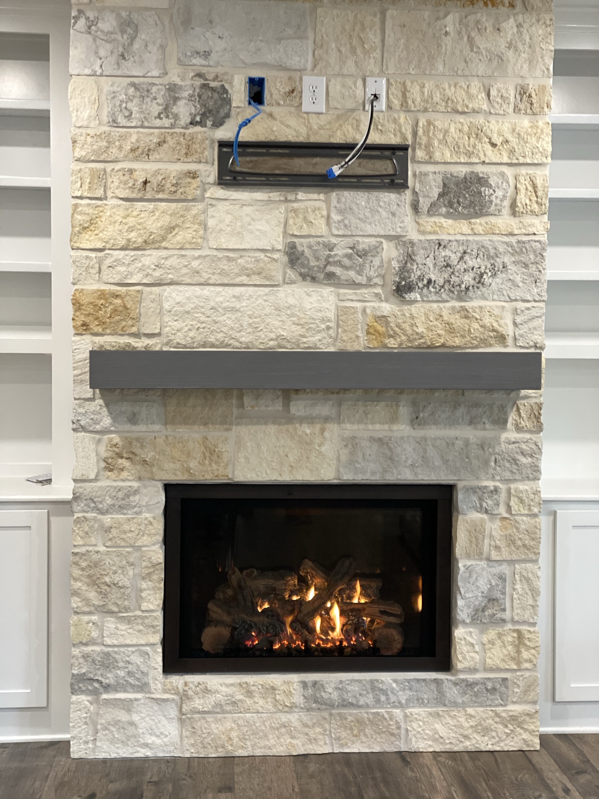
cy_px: 400
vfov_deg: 36.8
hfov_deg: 28.0
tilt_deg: -3.0
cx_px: 300
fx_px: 1200
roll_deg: -0.4
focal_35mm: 52
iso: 200
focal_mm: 6
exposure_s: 1/40
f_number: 2
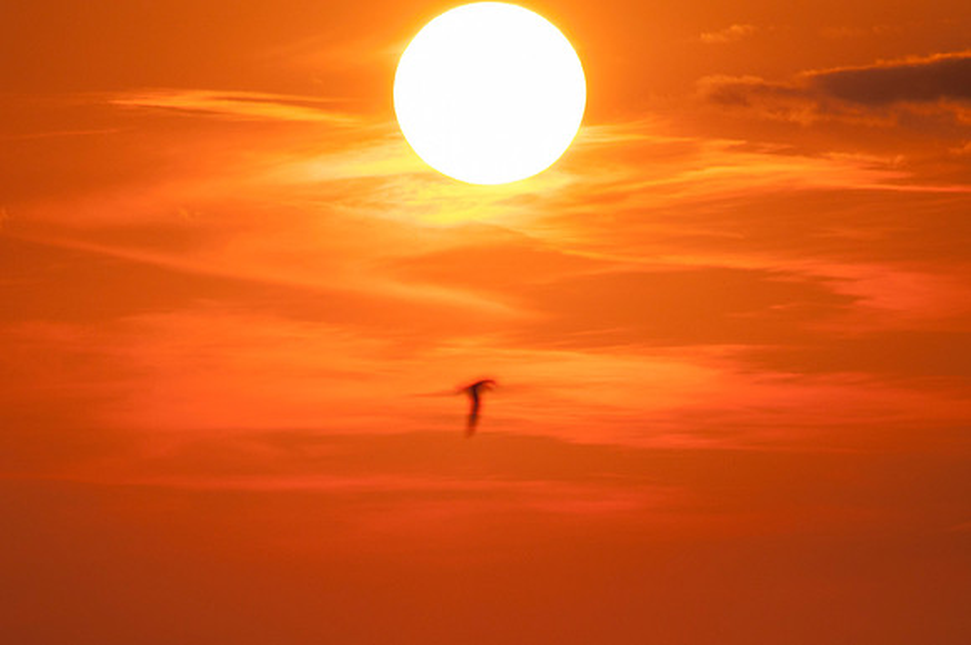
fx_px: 21062
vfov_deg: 1.8
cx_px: 506
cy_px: 336
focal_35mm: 782
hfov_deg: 2.6
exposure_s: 1/4000
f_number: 6.3
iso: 640
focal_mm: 500
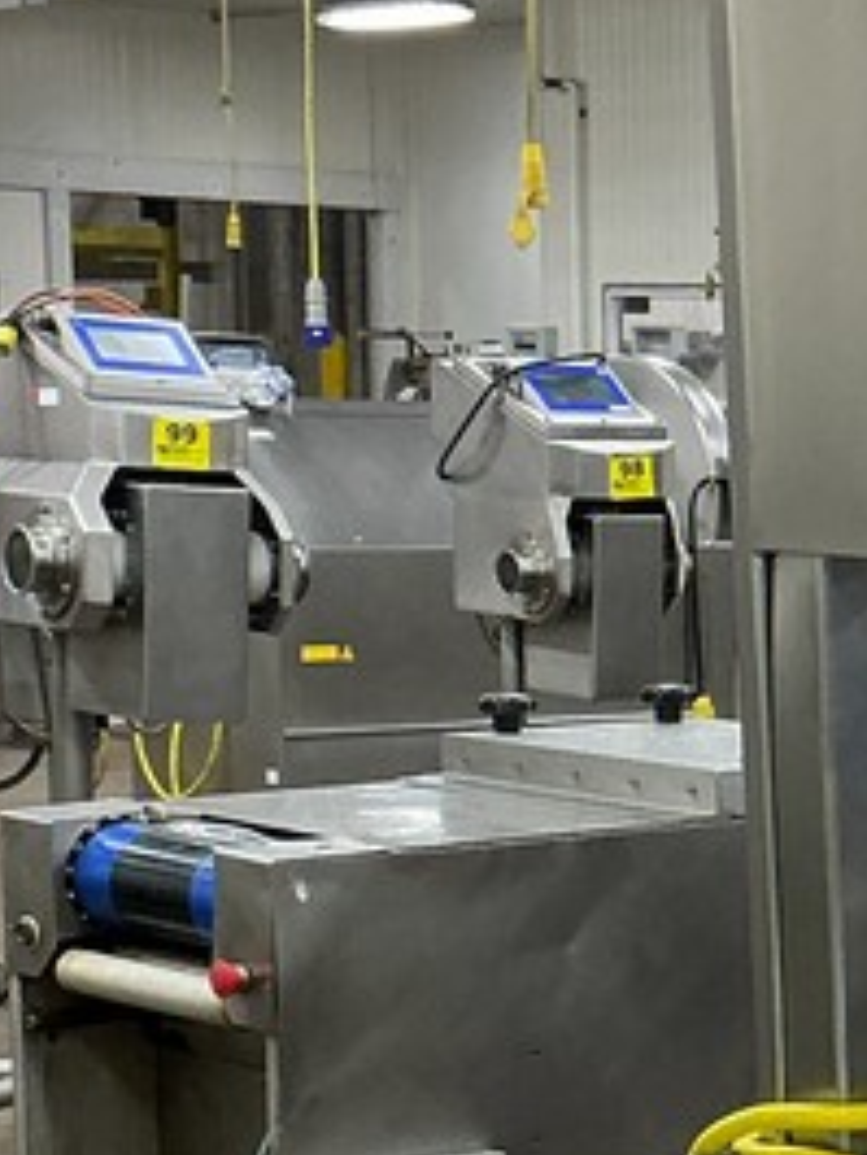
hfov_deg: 13.3
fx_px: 3604
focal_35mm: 108
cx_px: 1063
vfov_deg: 17.8
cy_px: 1098
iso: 80
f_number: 1.8
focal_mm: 3
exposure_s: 1/60
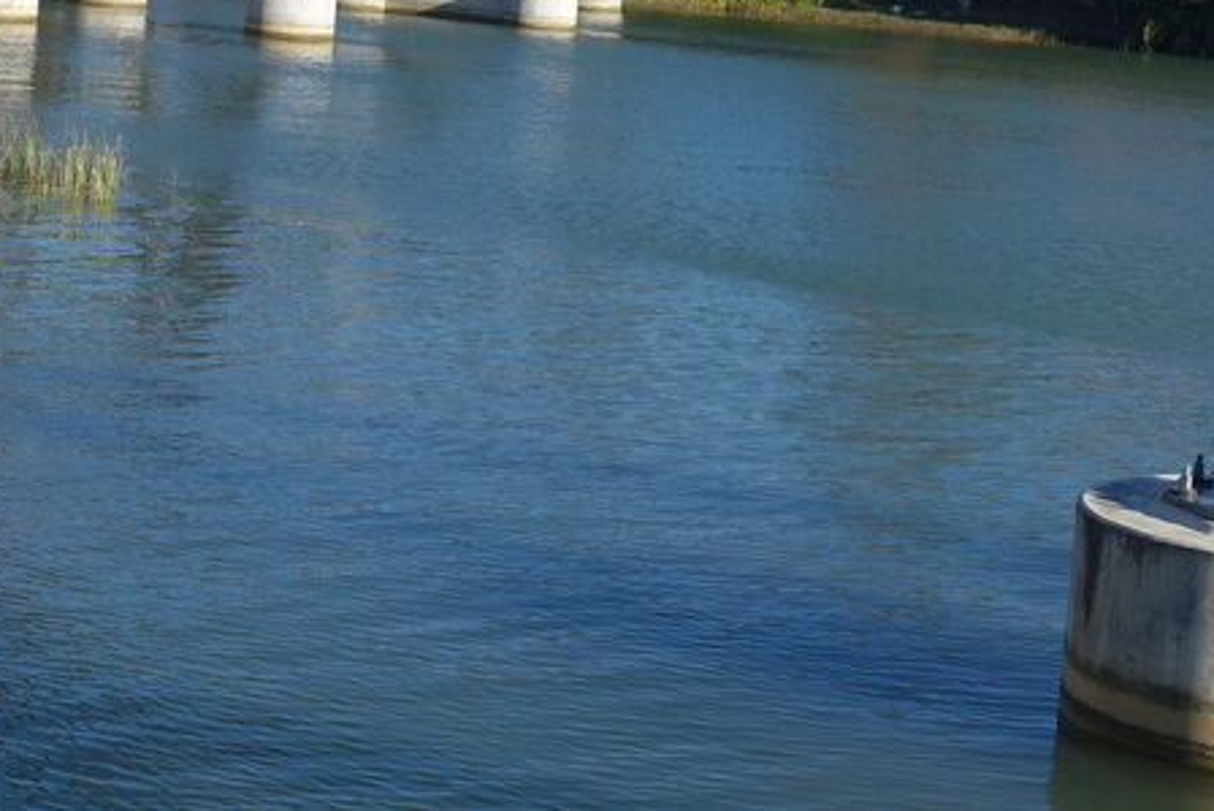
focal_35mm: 86
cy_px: 72
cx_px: 683
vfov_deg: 15.7
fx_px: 2901
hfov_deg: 23.6
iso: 125
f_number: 4
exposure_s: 1/100
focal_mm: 17.06
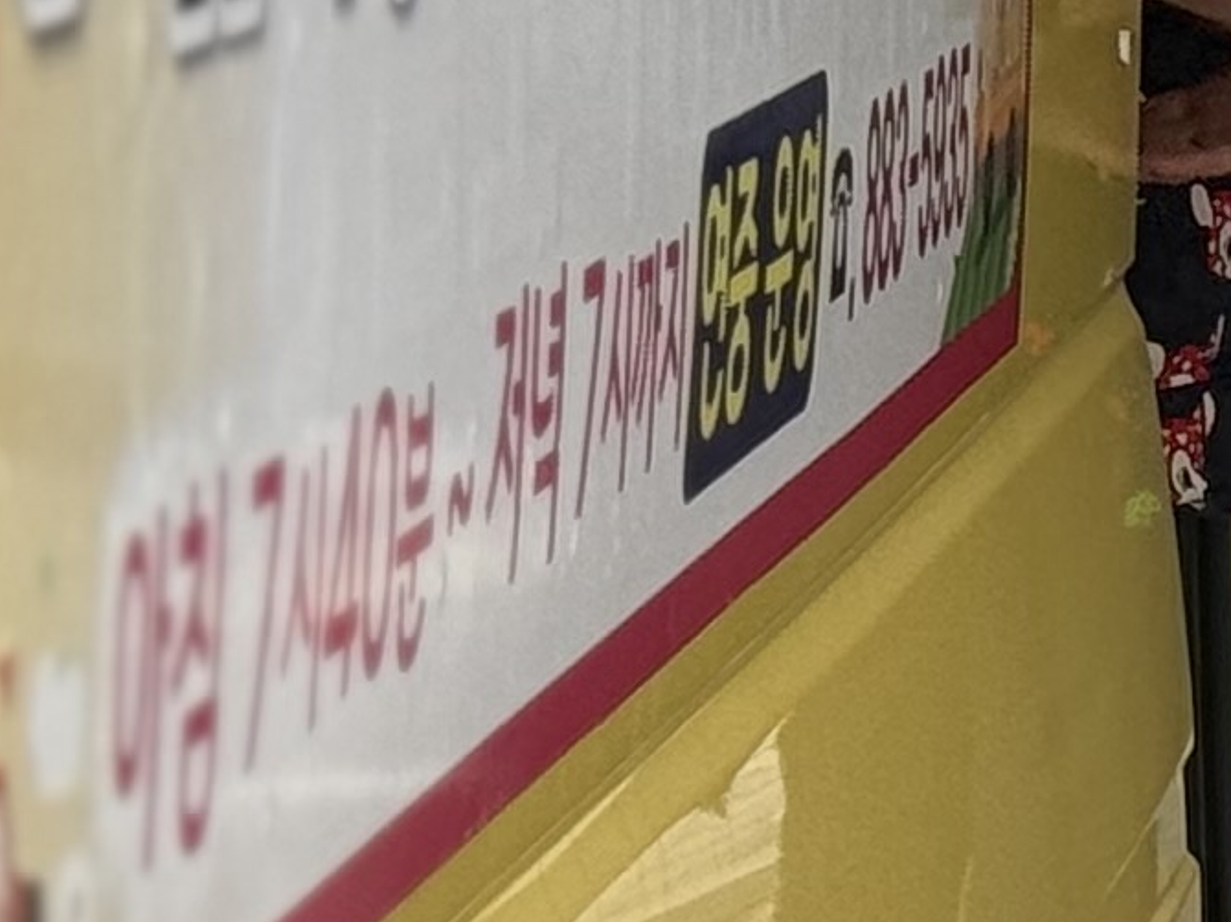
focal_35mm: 289
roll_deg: +0.2
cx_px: 3250
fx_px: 10274
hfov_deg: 6.4
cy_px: -112
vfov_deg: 5.1
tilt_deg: -2.8
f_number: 1.78
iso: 80
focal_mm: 6.76
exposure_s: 1/279
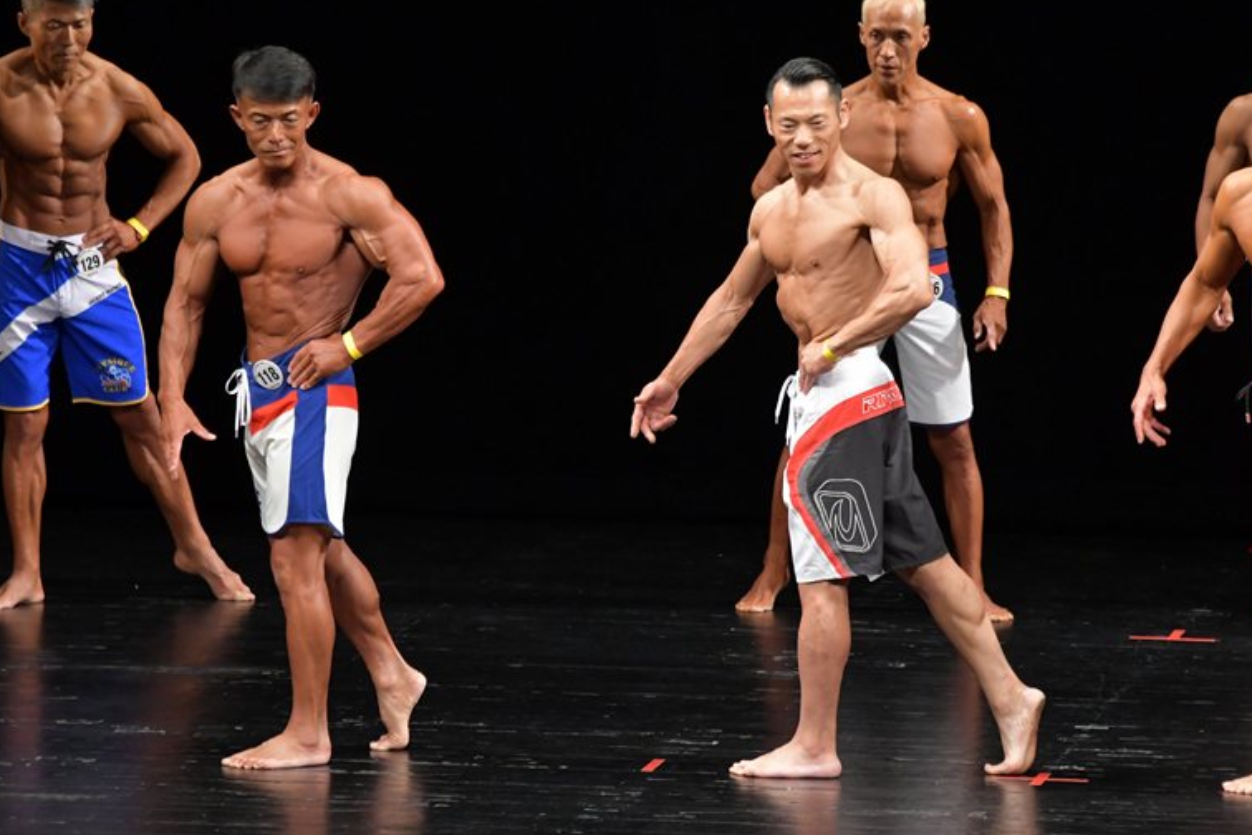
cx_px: 635
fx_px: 10154
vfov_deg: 4.7
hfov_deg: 7.1
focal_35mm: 292
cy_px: 418
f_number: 5.6
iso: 3200
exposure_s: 1/400
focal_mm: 190
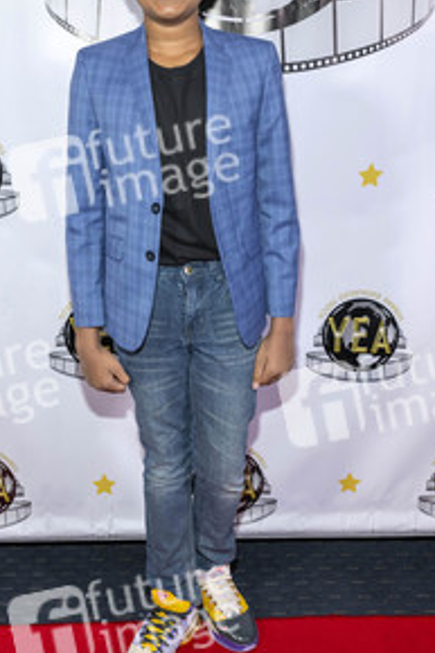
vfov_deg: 48.3
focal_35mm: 40
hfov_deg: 33.3
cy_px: 281
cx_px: 189
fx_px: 726
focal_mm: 29
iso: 800
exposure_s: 1/200
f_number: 5.6
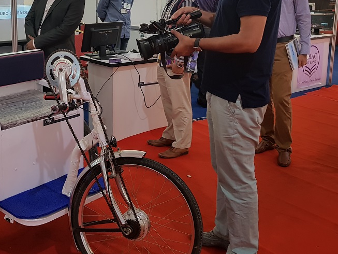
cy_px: 78
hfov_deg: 43.3
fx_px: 420
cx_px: 118
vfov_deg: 33.2
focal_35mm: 43
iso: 64
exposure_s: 1/100
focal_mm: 4.2
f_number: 1.7
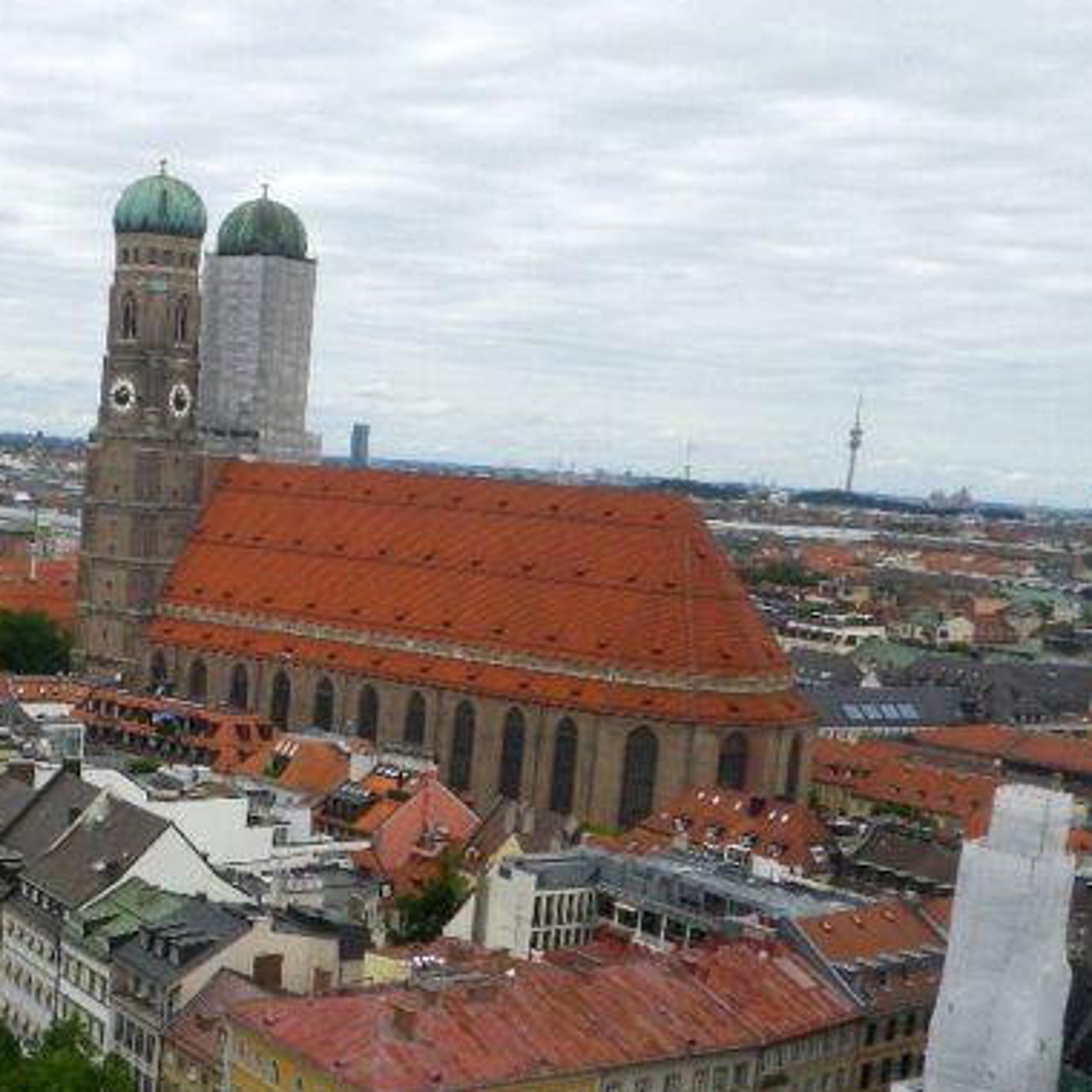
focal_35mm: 50
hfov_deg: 33.0
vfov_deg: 33.8
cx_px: 210
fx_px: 1785
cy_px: 716
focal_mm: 5
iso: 80
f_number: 4.2
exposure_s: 1/640
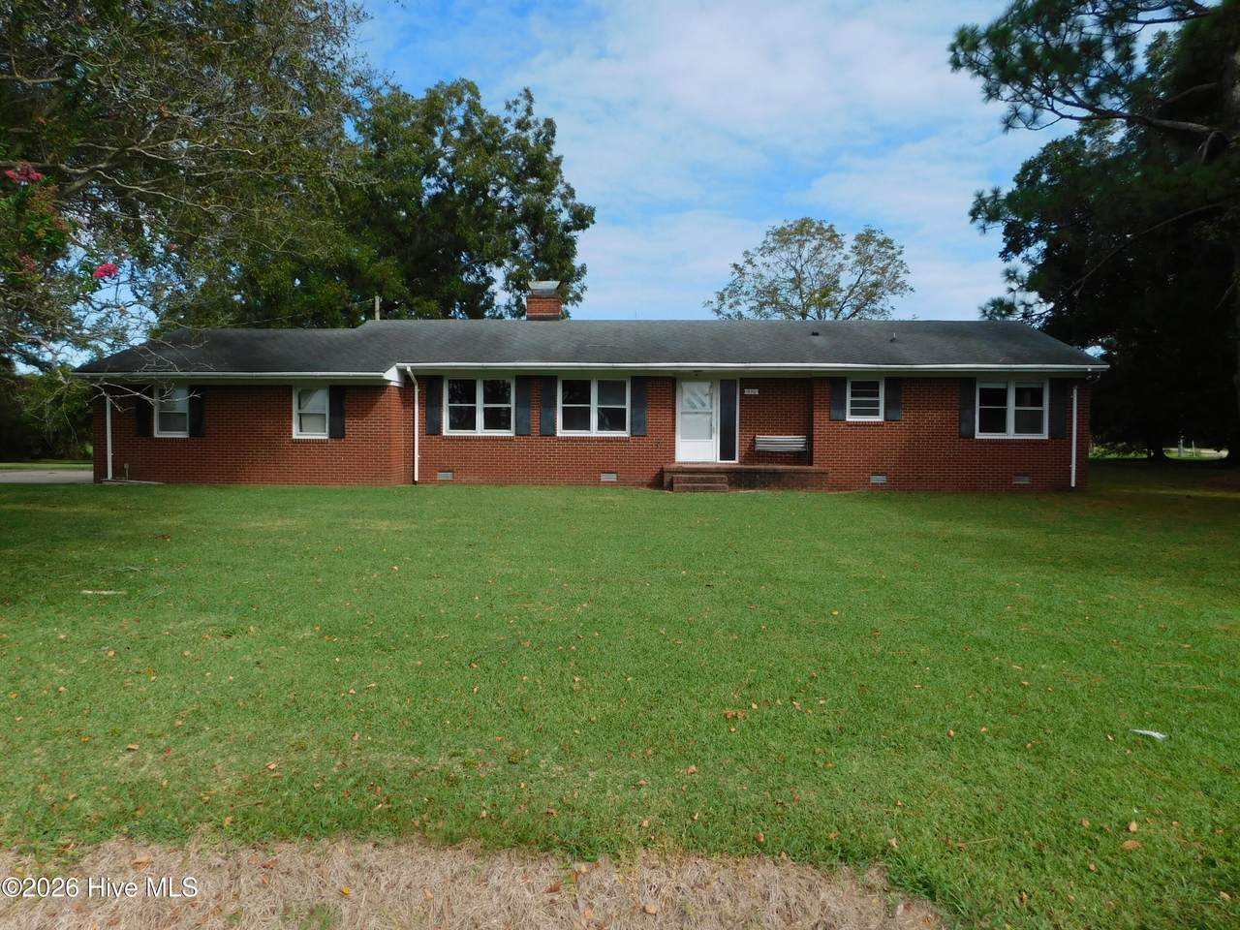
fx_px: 824
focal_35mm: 23
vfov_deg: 58.9
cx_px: 620
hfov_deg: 73.9
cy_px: 465
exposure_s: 1/500
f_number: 6
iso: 125
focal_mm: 4
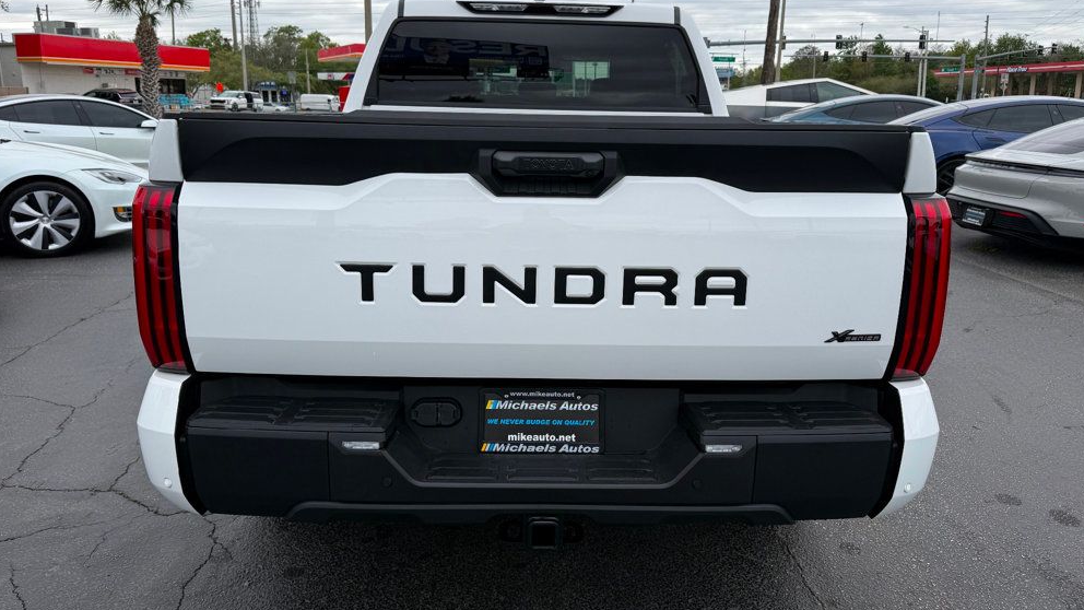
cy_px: 247
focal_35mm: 27
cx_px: 538
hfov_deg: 69.9
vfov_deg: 42.7
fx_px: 776
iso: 80
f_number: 1.78
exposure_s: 1/3425
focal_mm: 6.76
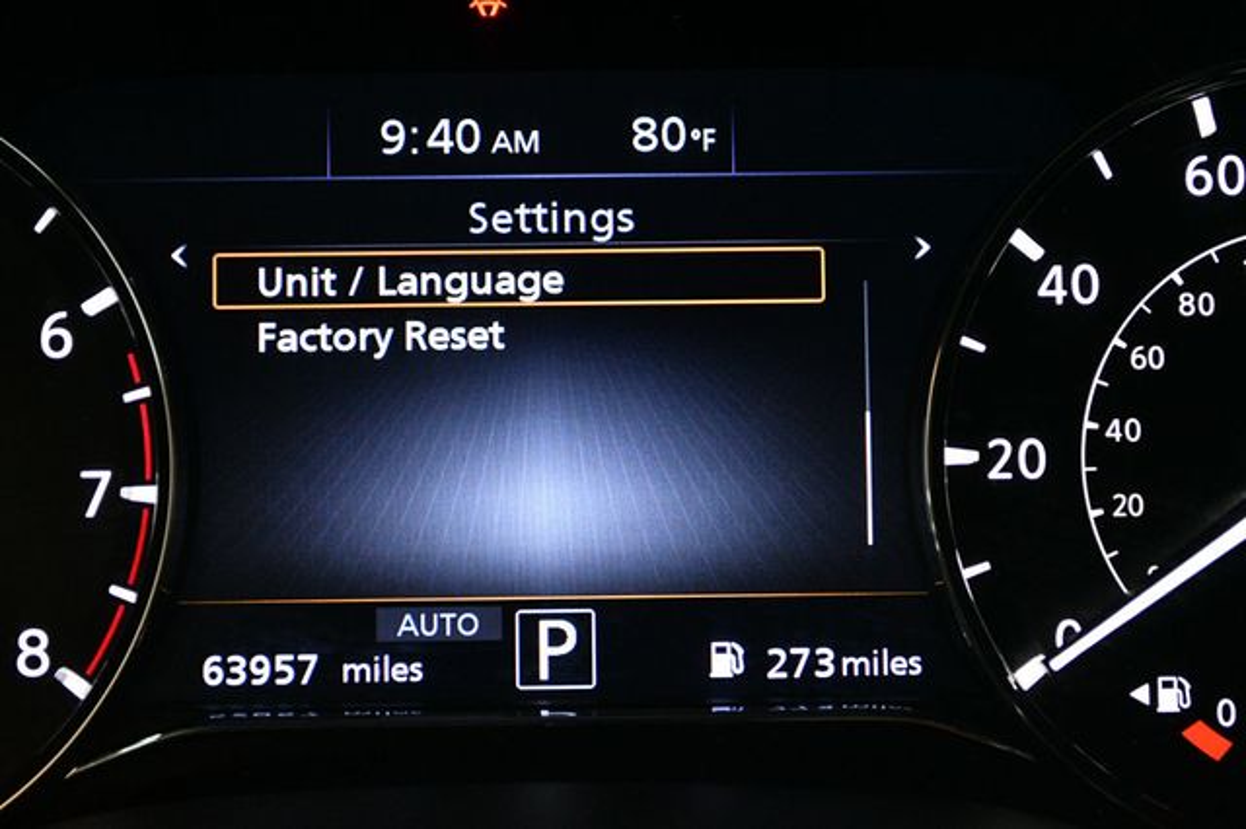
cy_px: 414
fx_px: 2283
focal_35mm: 66
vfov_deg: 20.6
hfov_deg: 30.5
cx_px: 623
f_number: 5.3
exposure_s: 1/125
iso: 3200
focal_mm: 44
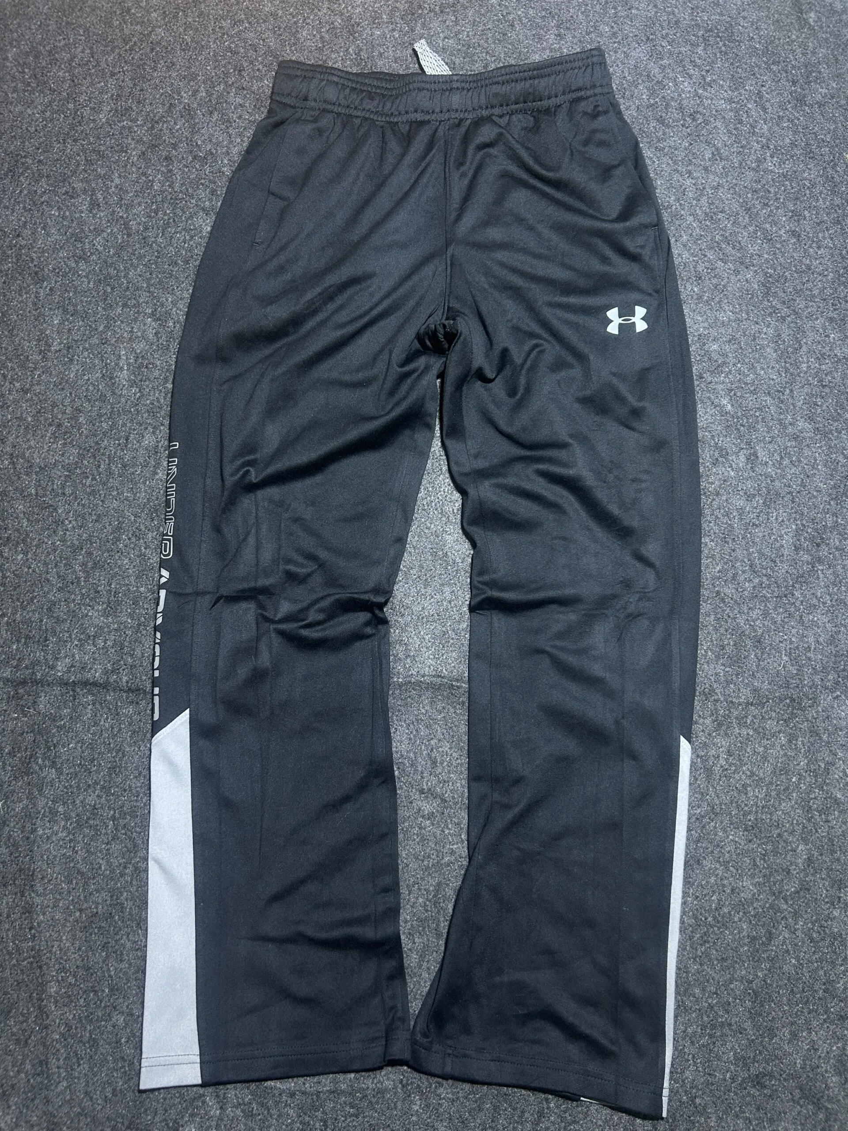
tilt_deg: -56.3
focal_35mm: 26
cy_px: 566
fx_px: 849
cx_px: 424
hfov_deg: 53.1
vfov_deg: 67.3
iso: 125
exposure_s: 1/50
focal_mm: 5.7
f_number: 1.5
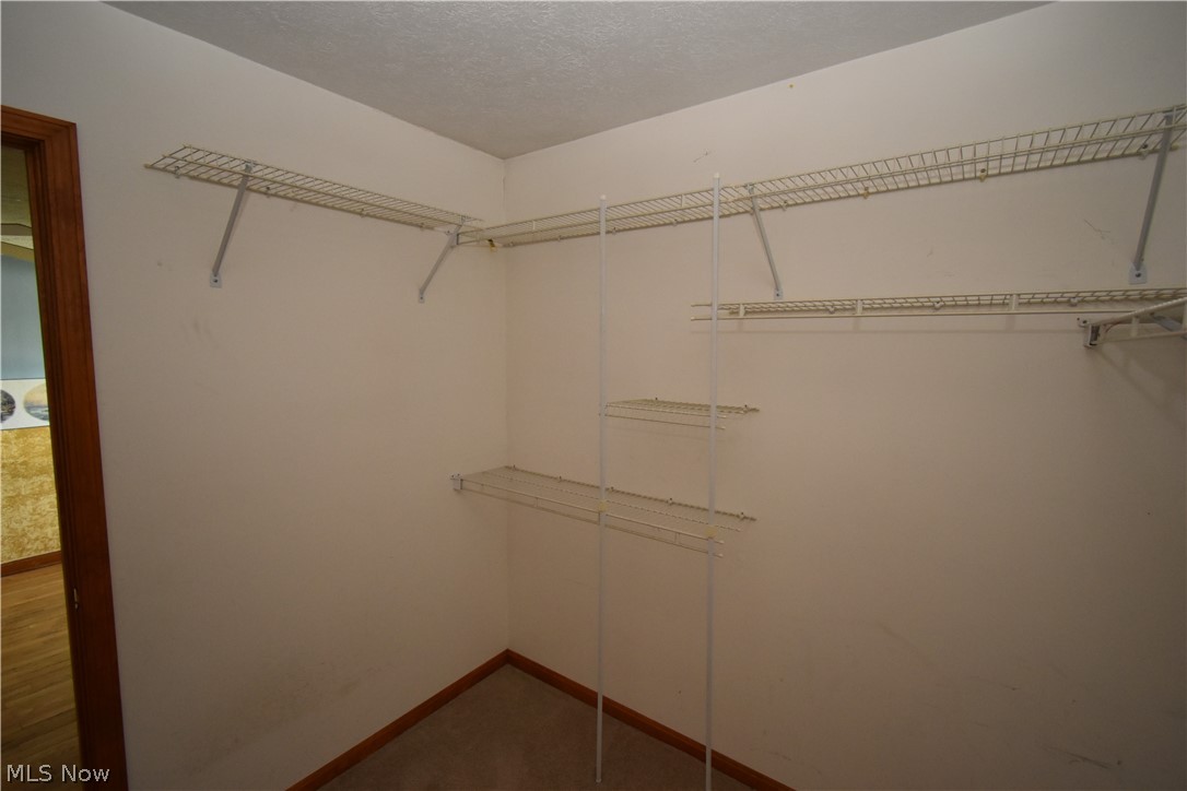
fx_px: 495
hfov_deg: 100.4
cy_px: 396
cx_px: 594
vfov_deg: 77.3
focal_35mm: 15
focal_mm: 10
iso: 1600
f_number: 4.5
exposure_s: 1/60
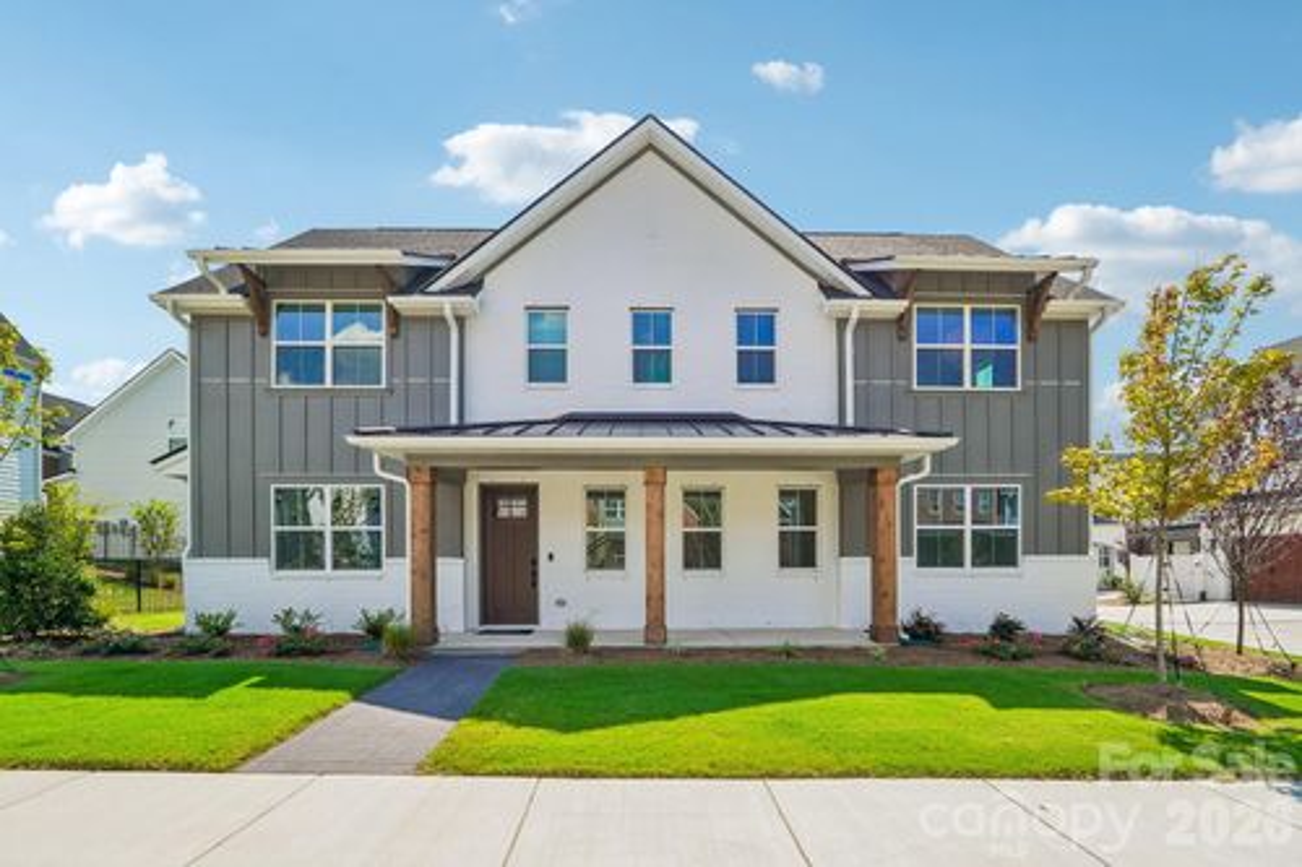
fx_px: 542
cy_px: 434
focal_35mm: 15
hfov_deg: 100.4
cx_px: 651
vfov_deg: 77.3
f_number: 8
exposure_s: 1/200
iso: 100
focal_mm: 10
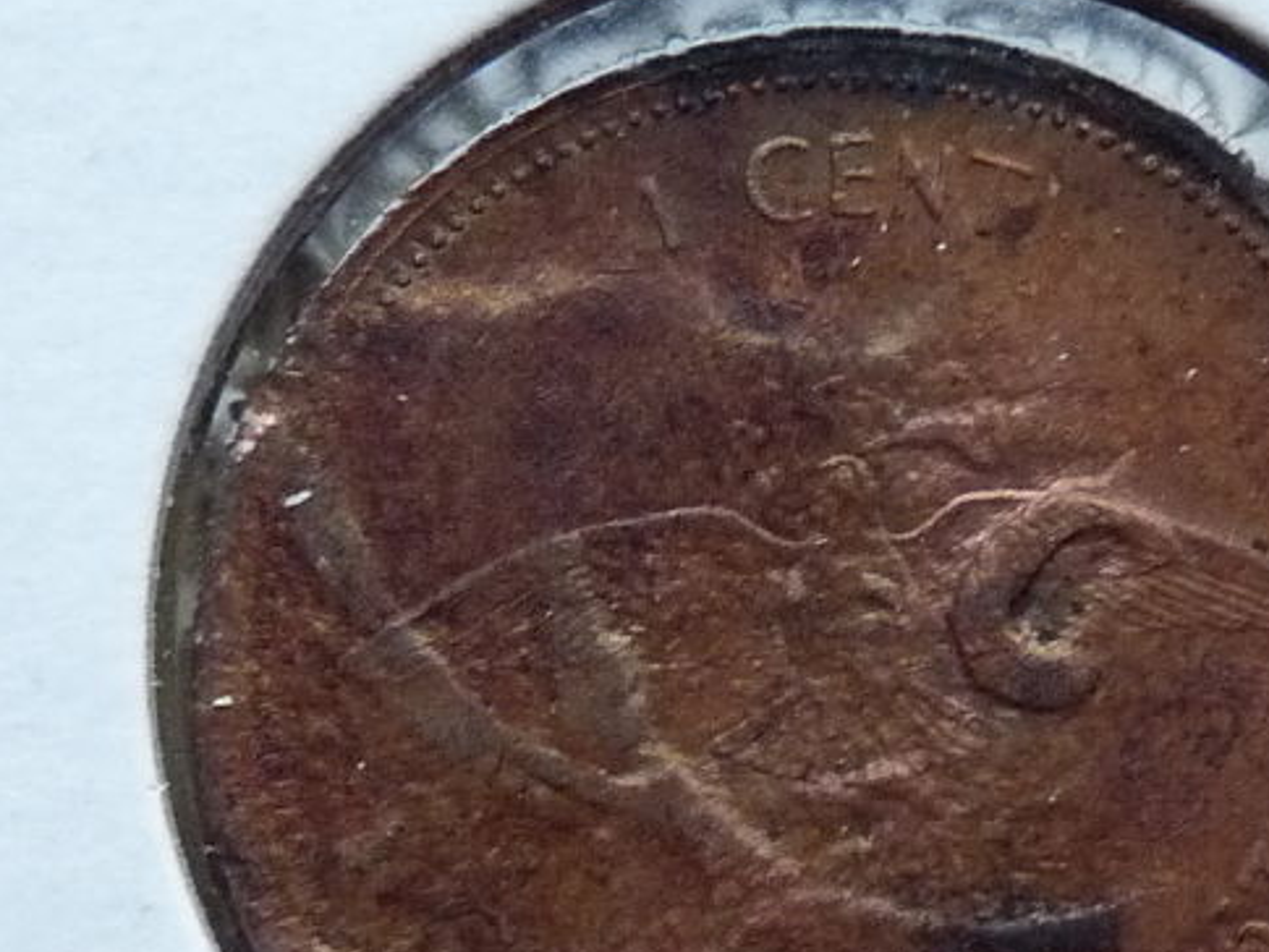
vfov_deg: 7.5
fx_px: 7260
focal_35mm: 198
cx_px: 765
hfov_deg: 10.0
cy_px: 666
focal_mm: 11.1
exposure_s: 1/30
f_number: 3.4
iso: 400
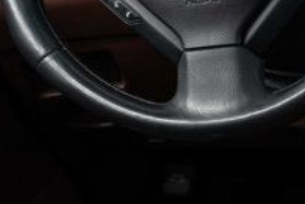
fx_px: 1196
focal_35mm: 141
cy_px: 134
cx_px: 636
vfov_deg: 9.8
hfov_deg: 12.5
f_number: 3.2
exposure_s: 1/50
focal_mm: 28
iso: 1000
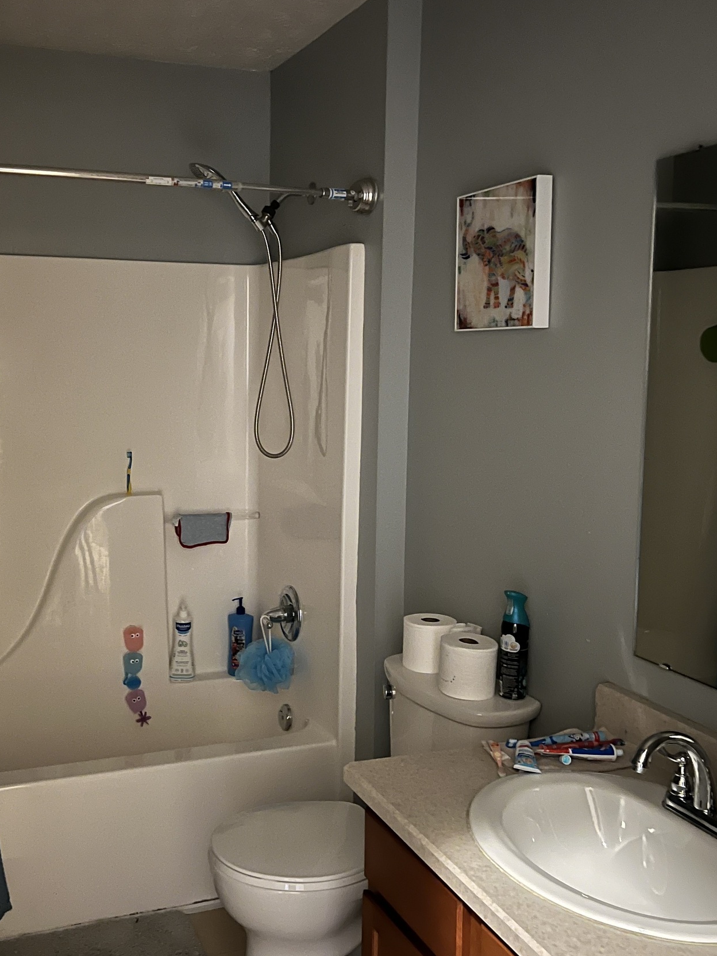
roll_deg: -0.6
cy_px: 485
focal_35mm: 36
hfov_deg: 39.4
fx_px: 994
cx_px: 263
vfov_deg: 51.4
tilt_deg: -6.4
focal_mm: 5.7
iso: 800
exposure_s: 1/9
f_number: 1.5
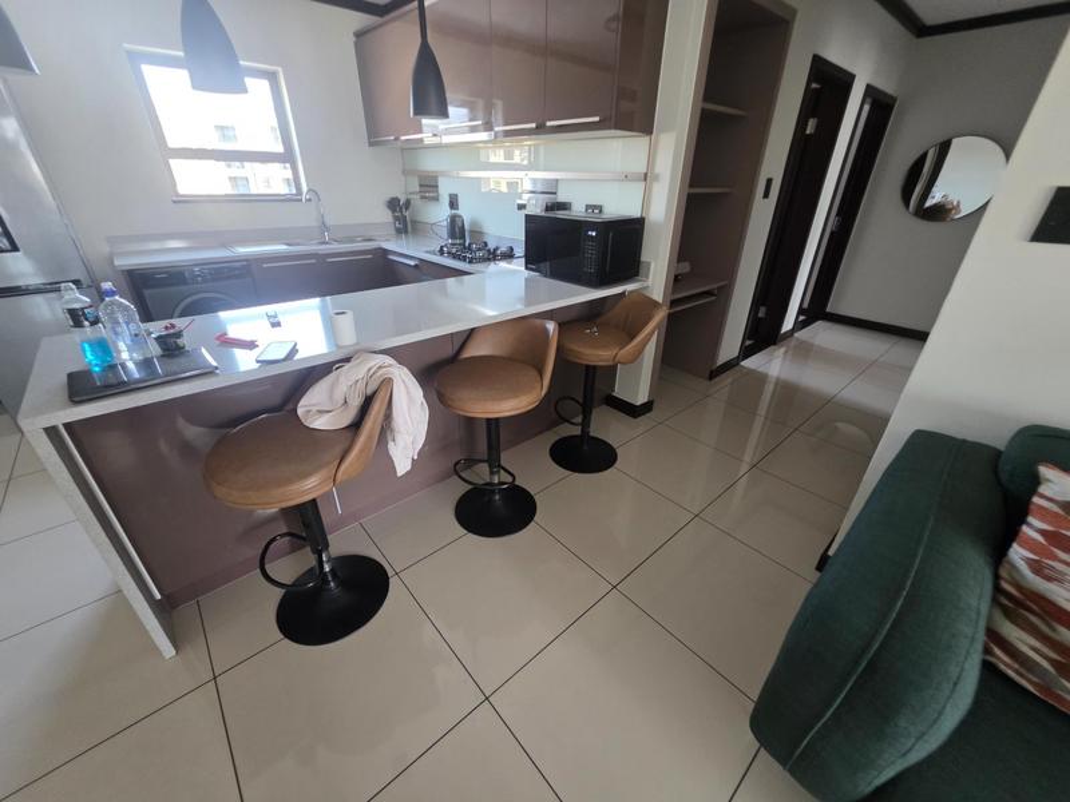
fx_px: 402
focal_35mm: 13
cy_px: 401
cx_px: 535
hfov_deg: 106.2
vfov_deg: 89.9
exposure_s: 1/60
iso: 200
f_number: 1.9
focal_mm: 2.2
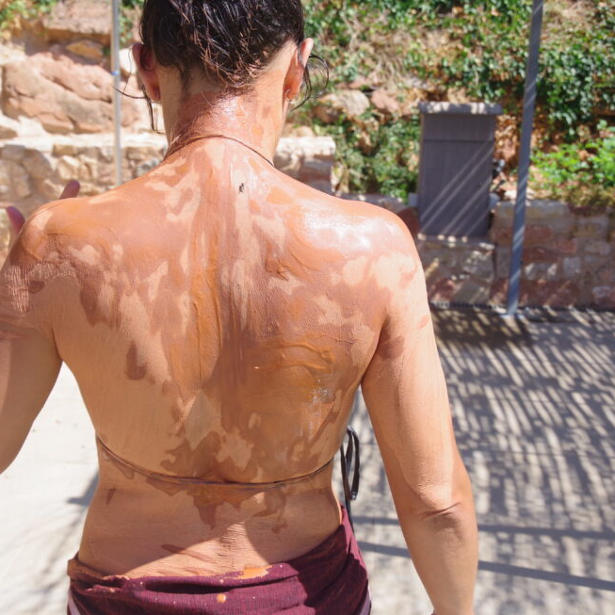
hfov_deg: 35.2
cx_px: 245
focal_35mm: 48
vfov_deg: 35.4
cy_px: 315
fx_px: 965
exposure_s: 1/250
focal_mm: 24
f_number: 8
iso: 200
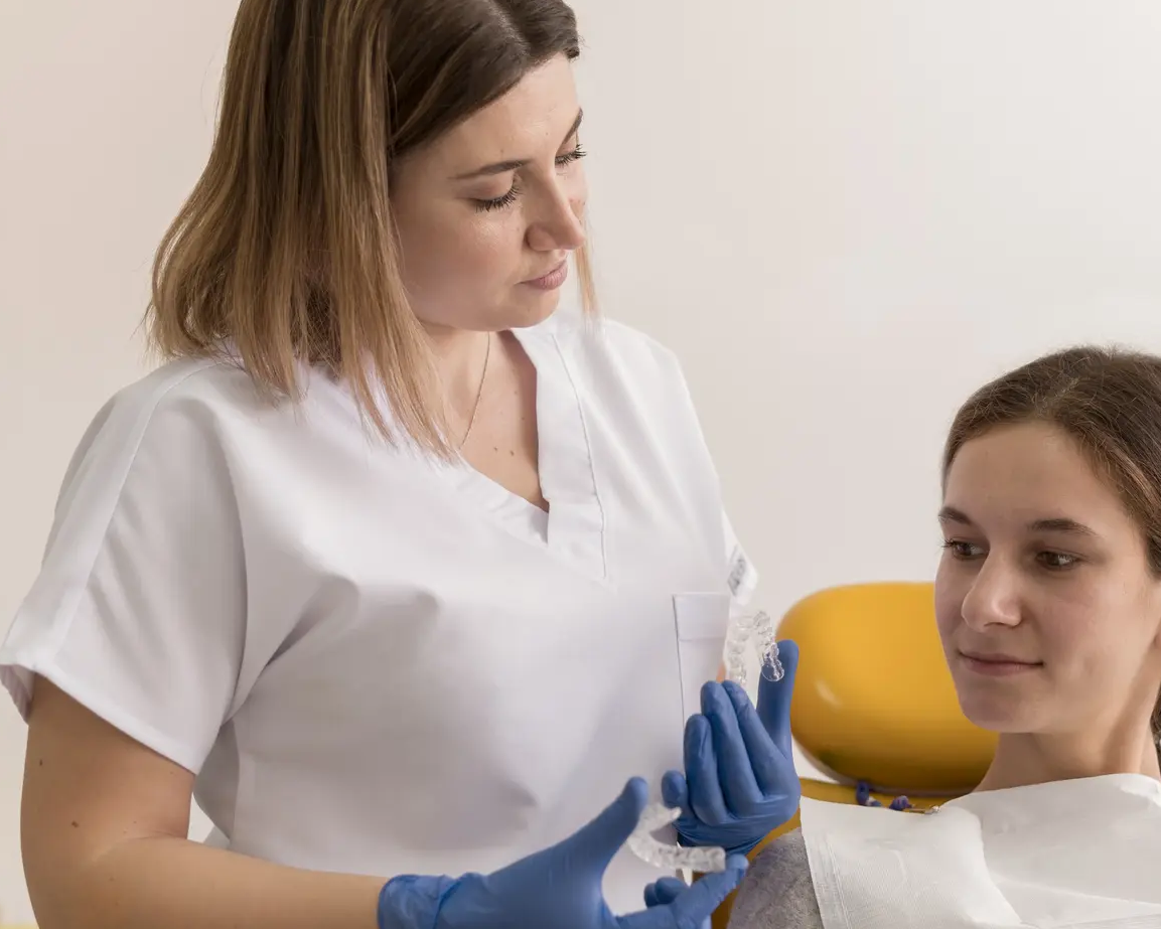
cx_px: 746
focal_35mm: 61
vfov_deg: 25.0
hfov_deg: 30.8
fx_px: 2097
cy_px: 485
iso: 500
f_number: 3.2
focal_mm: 50
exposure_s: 1/400
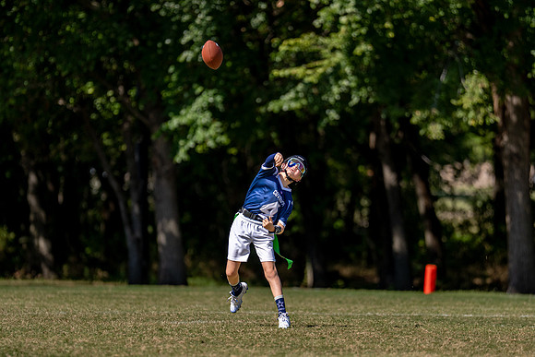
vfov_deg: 4.9
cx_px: 262
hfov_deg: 7.4
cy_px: 217
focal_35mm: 280
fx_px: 4155
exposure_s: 1/3200
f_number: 2.8
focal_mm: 200
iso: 160
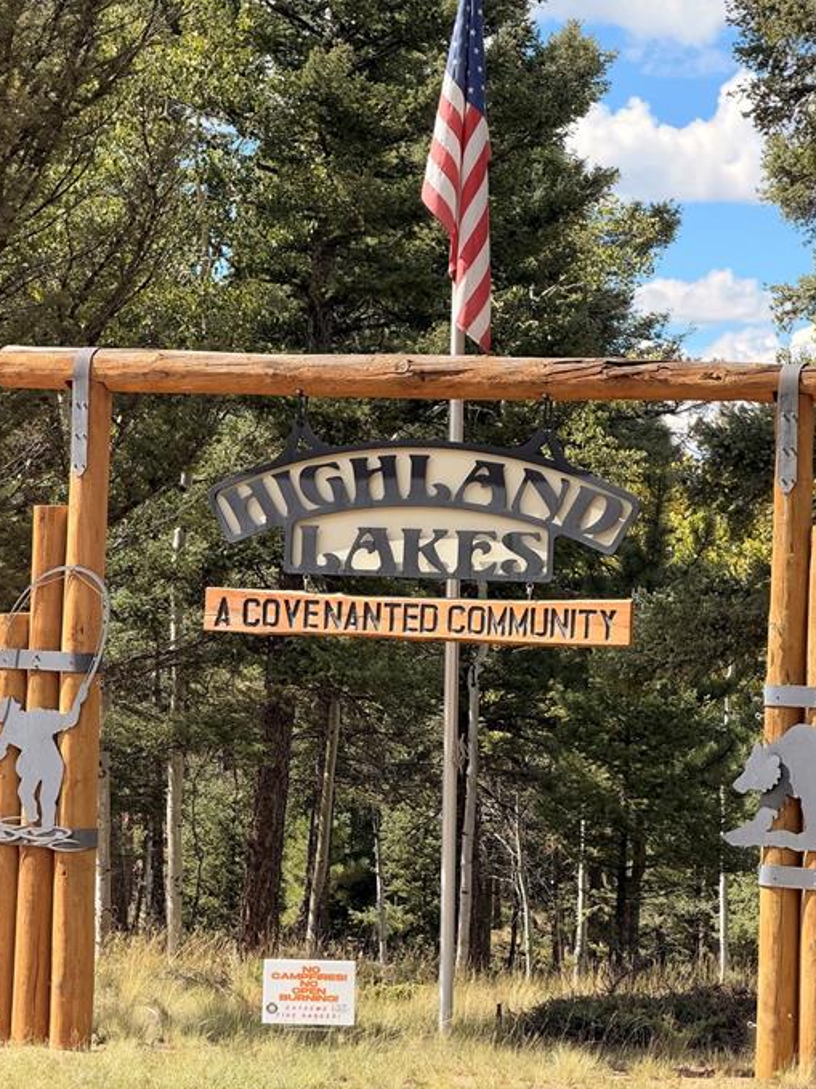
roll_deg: -2.7
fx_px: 3553
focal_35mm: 113
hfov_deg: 13.1
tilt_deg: +0.5
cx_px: 413
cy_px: 513
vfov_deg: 17.4
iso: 50
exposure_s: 1/455
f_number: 2.8
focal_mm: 16.89
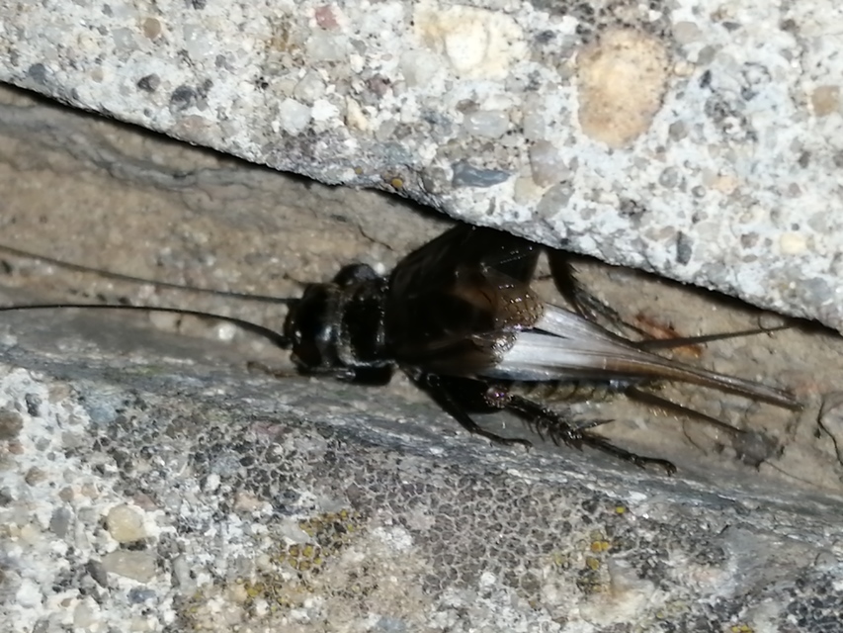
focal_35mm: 104
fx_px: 2533
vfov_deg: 14.2
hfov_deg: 18.9
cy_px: 316
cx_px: 422
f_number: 1.8
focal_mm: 3.46
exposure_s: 1/50
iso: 80
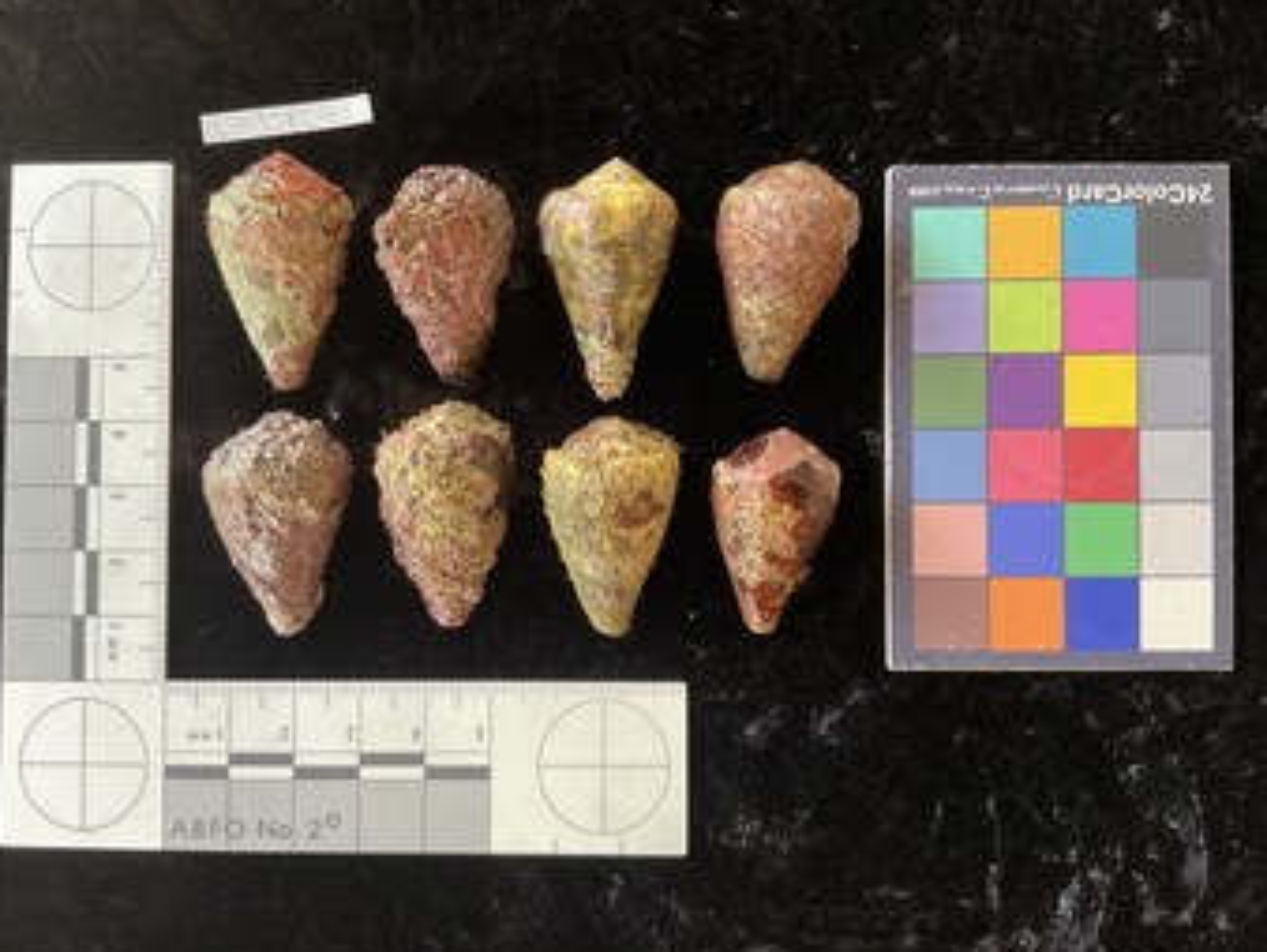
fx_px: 1099
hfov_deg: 59.9
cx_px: 615
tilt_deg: -88.2
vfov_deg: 46.8
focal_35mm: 30
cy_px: 478
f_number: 1.8
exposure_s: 1/60
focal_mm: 3
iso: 100
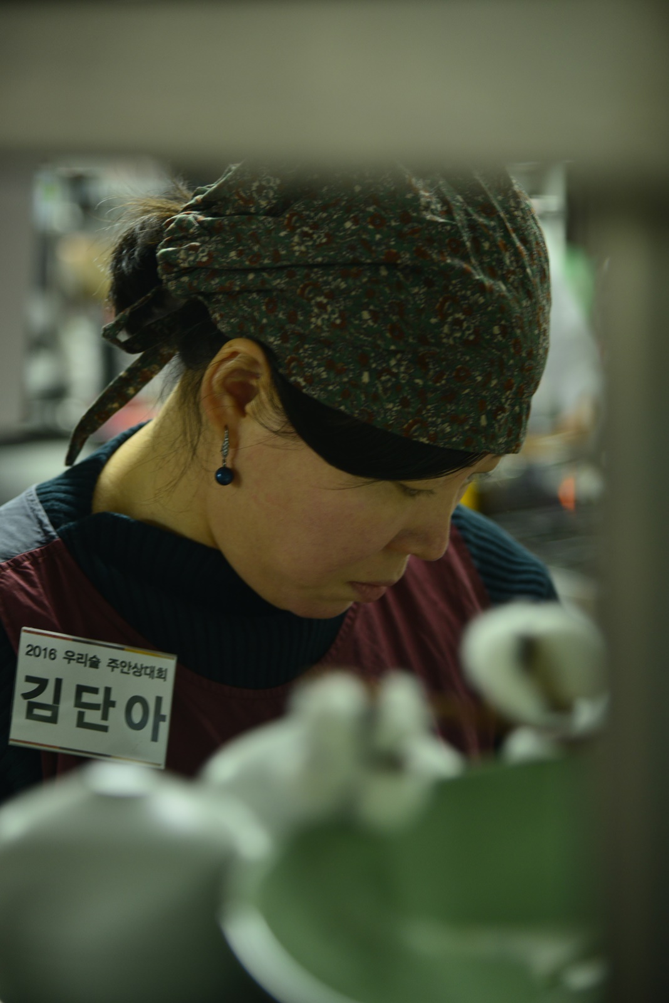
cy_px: 502
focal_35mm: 105
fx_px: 2924
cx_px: 334
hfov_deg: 13.1
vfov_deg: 19.4
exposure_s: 1/30
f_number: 4
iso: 800
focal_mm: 105
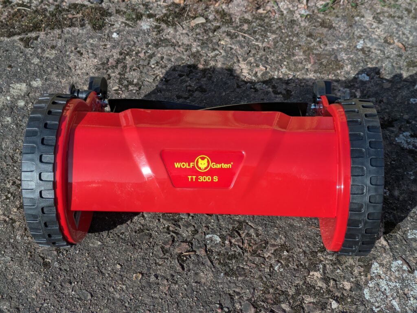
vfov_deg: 28.6
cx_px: 208
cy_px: 156
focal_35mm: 51
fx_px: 615
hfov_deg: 37.5
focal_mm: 5.43
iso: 46
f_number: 1.89
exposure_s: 1/2604
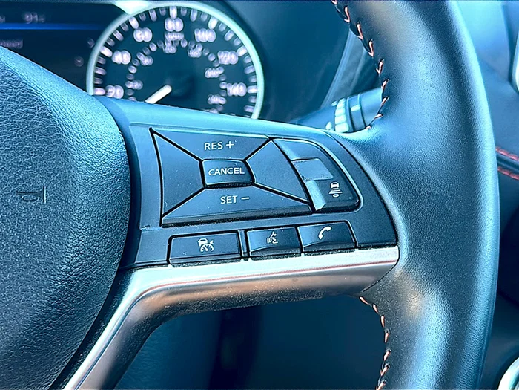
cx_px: 260
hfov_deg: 42.1
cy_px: 195
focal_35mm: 45
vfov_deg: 32.2
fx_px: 675
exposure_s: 1/60
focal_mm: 6.86
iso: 64
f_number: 1.78
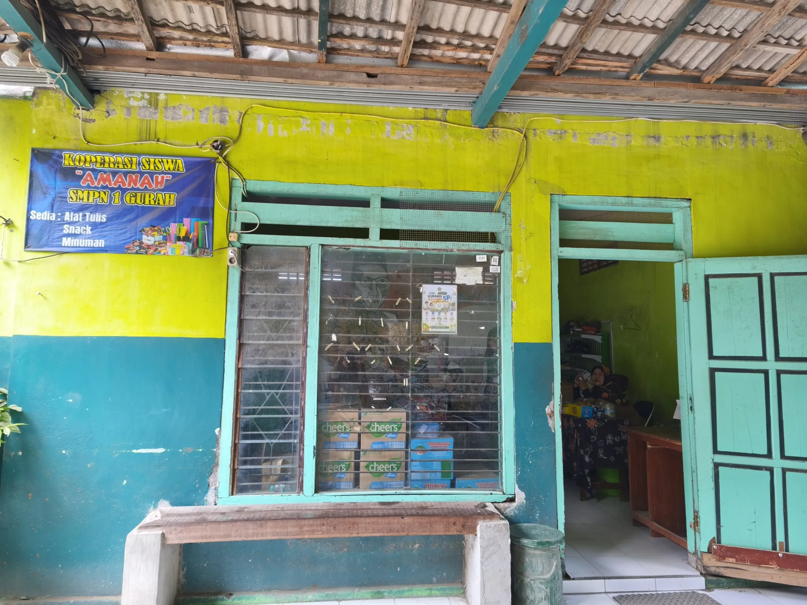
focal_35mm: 23
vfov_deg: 58.9
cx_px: 404
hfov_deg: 73.9
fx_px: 536
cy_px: 302
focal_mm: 5.35
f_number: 1.7
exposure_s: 1/100
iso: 400
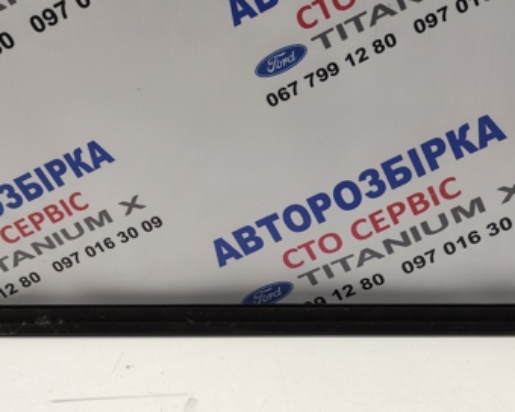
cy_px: 247
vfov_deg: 32.6
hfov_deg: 40.1
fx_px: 701
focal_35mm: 46
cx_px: 314
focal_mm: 5.43
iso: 156
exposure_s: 1/100
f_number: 1.89
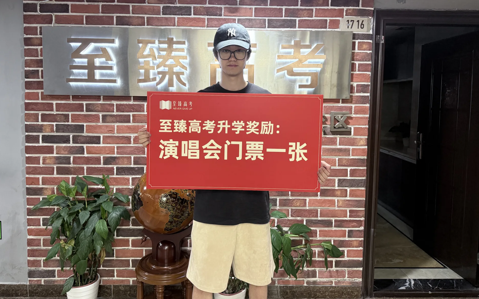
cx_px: 238
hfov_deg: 70.4
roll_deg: -0.6
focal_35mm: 26
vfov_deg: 47.4
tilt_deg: -4.1
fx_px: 339
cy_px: 123
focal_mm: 6.76
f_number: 1.78
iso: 320
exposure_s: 1/50
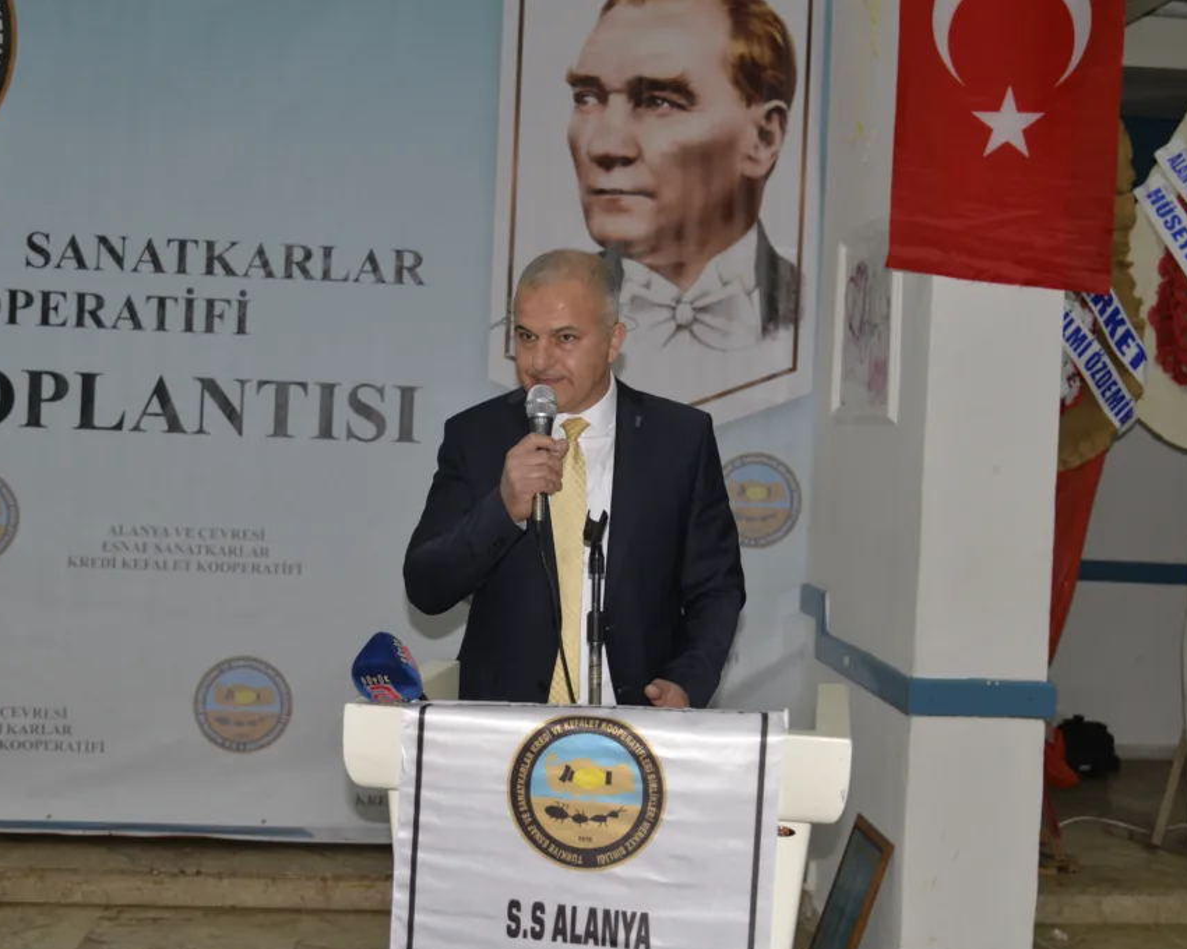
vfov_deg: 34.9
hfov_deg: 42.9
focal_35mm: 43
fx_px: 1511
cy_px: 476
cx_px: 568
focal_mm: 38
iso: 250
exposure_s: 1/60
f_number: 4
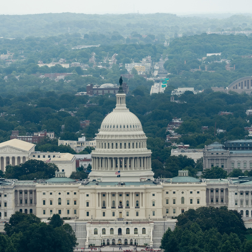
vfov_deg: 4.2
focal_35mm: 421
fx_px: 3467
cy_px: 133
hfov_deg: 4.2
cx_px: 117
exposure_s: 1/500
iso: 100
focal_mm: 312
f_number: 5.6
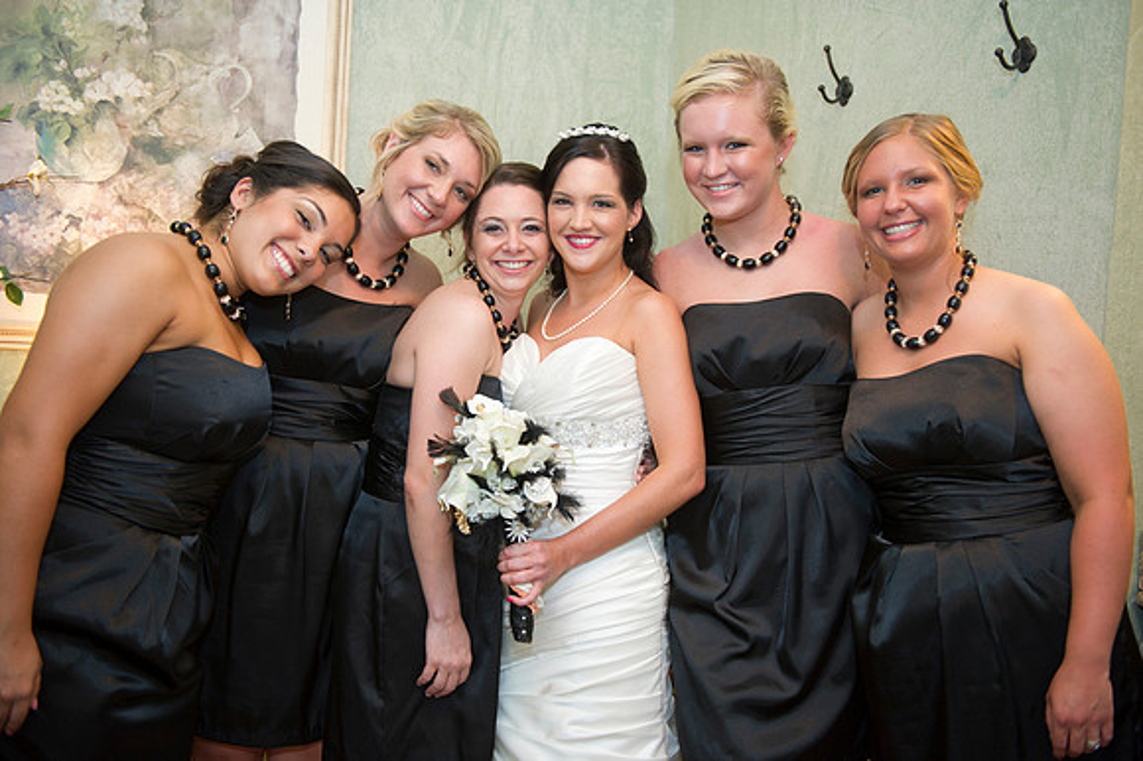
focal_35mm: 36
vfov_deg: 36.8
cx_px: 572
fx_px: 1142
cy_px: 380
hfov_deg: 53.2
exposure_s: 1/80
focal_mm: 36
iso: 800
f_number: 2.8
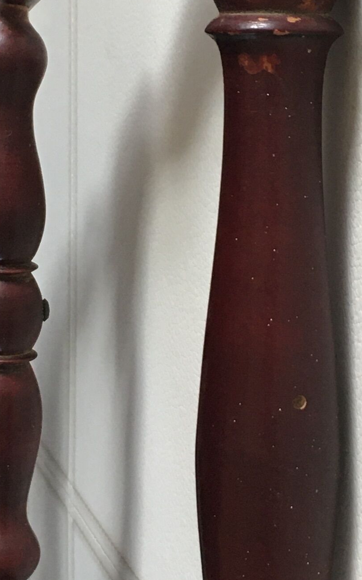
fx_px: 1500
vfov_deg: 21.7
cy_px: 166
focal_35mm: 95
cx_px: 154
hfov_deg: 13.8
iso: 125
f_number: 2.2
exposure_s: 1/33
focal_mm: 4.15
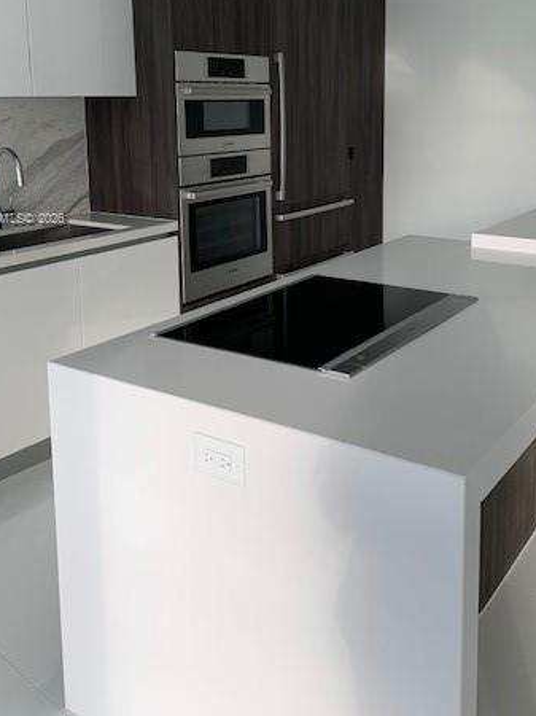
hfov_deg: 38.6
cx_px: 288
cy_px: 220
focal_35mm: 37
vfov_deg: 49.0
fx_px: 765
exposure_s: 1/122
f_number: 1.8
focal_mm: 4.25
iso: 25
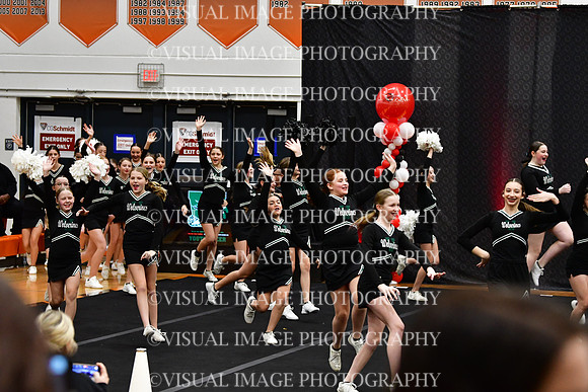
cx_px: 294
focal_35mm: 129
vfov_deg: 10.6
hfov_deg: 15.9
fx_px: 2107
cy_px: 196
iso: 4000
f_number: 3.5
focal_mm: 86
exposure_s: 1/500
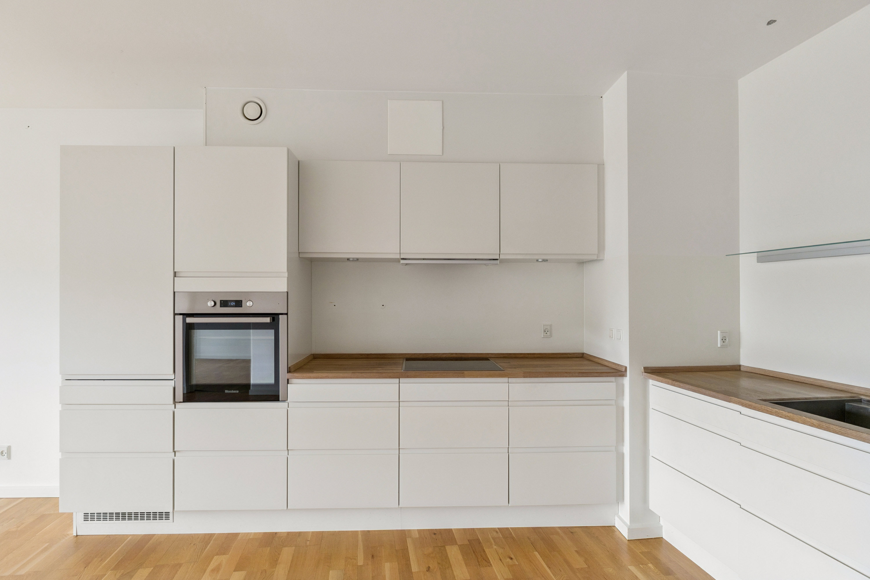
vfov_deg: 65.7
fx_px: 449
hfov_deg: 88.1
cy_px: 290
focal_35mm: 19
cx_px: 435
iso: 250
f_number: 7.1
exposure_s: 1/10
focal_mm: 12.4
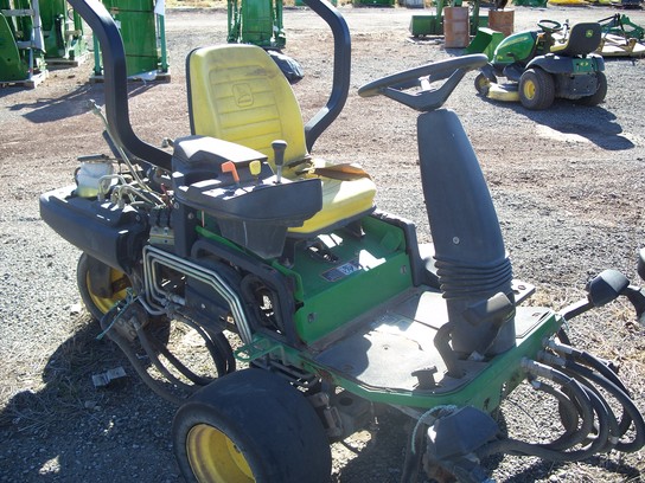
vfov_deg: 38.7
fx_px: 689
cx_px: 322
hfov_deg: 50.1
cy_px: 242
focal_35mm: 37
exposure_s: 1/250
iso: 64
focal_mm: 7.8
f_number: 2.8
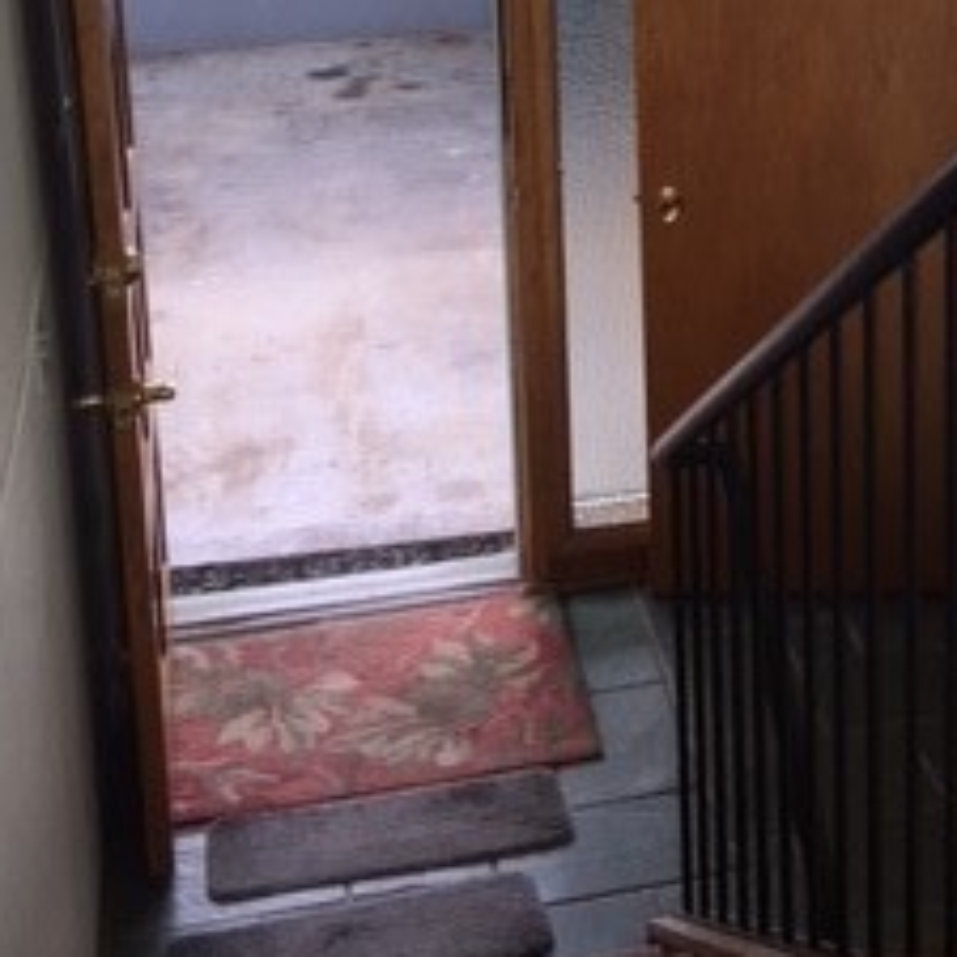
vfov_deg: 22.6
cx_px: 727
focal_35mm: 73
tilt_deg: -15.1
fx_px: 2283
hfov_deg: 23.4
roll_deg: +2.0
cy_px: -43
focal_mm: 4.15
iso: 32
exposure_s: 1/60
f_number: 2.2
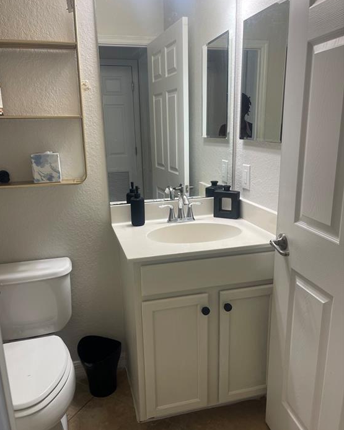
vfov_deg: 64.1
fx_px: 344
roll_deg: +1.1
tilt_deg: -14.9
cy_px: 221
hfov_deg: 53.2
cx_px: 167
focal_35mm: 27
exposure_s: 1/60
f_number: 1.6
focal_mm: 5.1
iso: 80
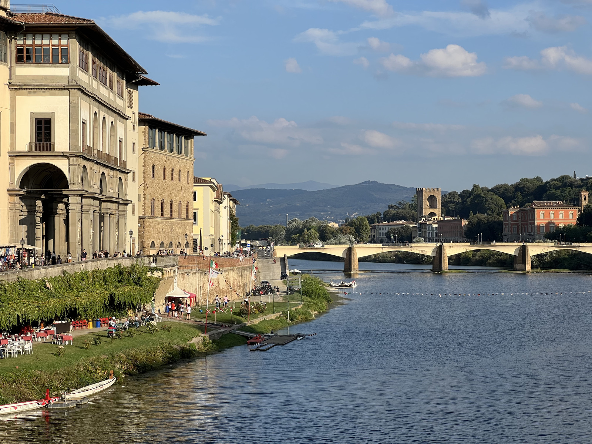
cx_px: 296
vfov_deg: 19.1
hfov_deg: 25.3
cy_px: 222
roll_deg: +0.3
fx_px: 1317
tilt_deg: +0.7
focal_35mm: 77
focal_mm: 9
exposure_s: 1/774
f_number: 2.8
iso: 32
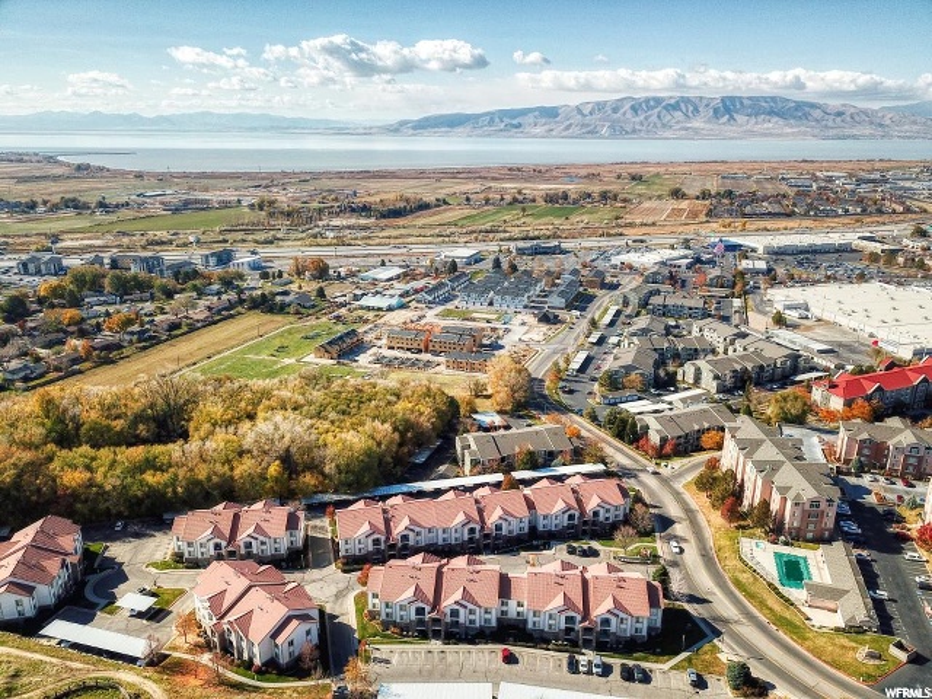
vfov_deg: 53.1
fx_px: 700
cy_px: 350
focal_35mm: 26
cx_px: 466
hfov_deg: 67.3
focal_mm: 4.7
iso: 100
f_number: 2.2
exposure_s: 1/2326
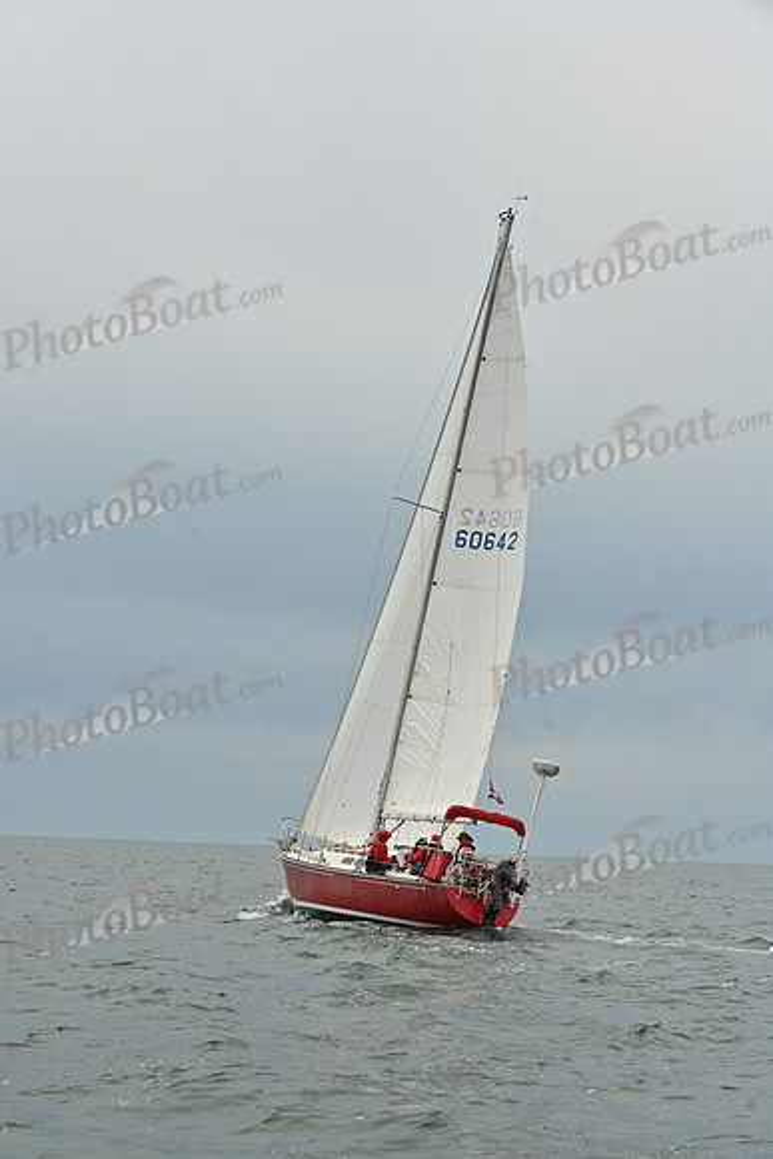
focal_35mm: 70
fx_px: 2253
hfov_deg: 19.5
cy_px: 580
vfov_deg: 28.8
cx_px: 386
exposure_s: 1/2000
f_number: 9
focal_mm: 70
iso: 320
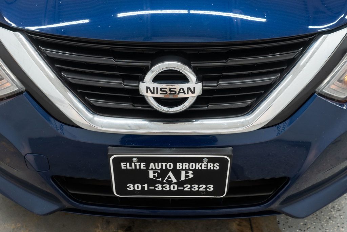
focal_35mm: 42
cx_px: 174
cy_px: 116
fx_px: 405
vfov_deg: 31.9
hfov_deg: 46.4
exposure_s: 1/60
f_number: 3.2
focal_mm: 28
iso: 500
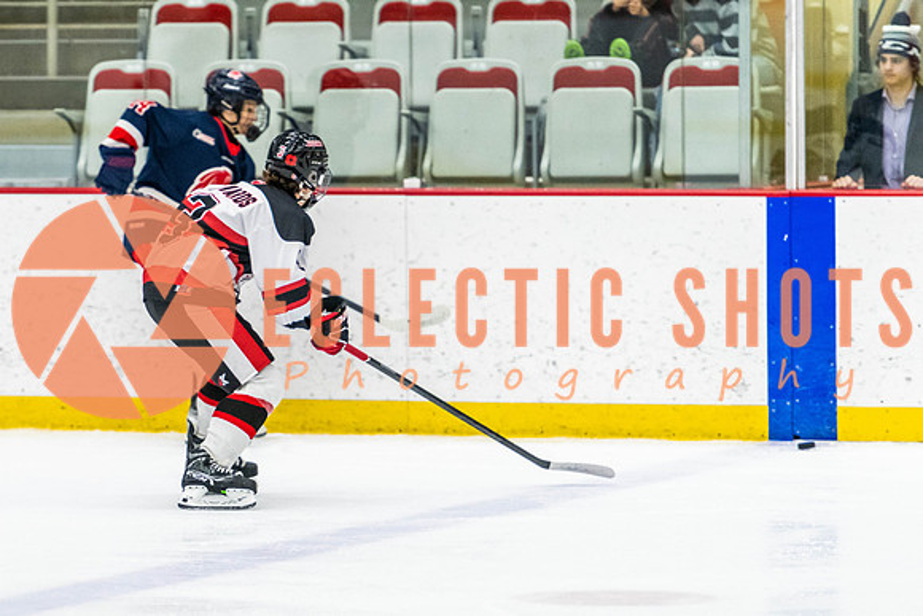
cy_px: 308
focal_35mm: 282
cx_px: 273
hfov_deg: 7.3
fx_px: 7239
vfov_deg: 4.9
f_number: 2.8
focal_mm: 185
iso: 2800
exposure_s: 1/640
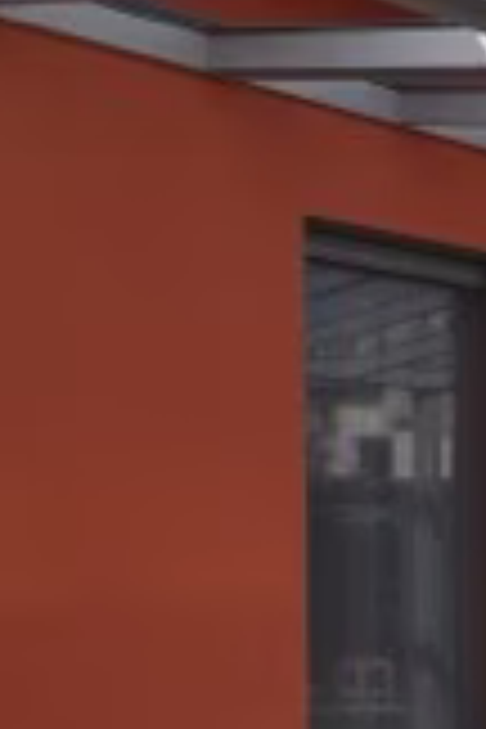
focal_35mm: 80
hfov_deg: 15.7
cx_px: 724
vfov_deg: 24.7
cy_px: 630
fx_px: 1620
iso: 50
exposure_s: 1/488
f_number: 2.2
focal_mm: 3.83
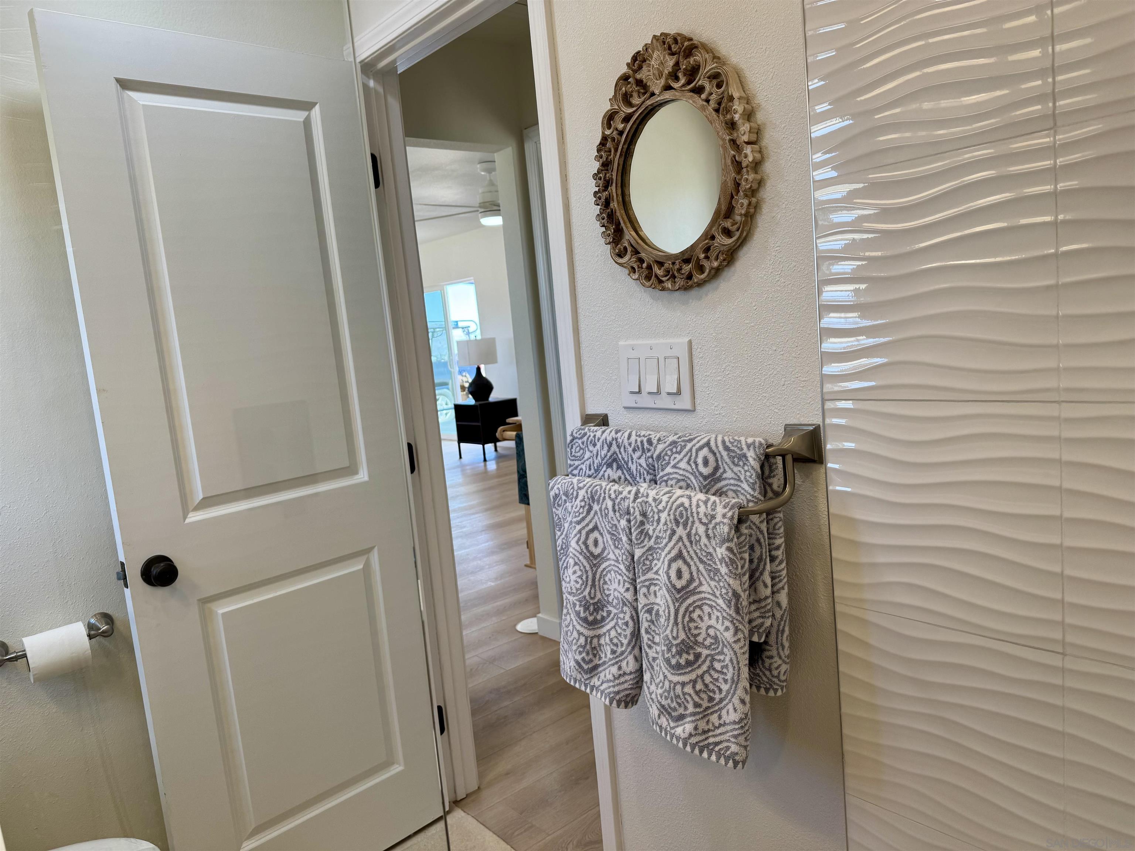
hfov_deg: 71.6
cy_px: 426
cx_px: 568
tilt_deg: -7.1
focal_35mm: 24
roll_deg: +5.2
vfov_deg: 56.8
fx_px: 787
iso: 80
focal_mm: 6.76
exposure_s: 1/232
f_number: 1.78
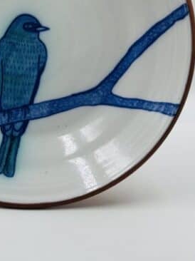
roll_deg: -0.7
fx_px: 790
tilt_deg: -10.9
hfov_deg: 14.0
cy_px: -11
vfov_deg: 18.2
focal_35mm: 105
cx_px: 26
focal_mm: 6.86
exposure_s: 1/422
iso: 64
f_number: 1.78
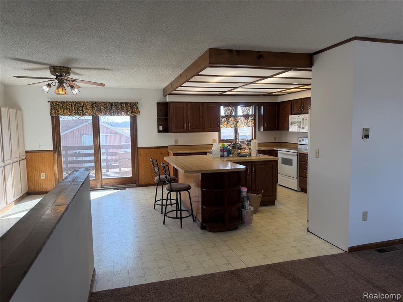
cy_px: 151
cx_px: 202
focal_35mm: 24
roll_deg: +1.0
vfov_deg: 56.8
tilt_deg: -5.0
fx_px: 279
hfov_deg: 71.6
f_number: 1.78
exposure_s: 1/399
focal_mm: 6.76
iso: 100
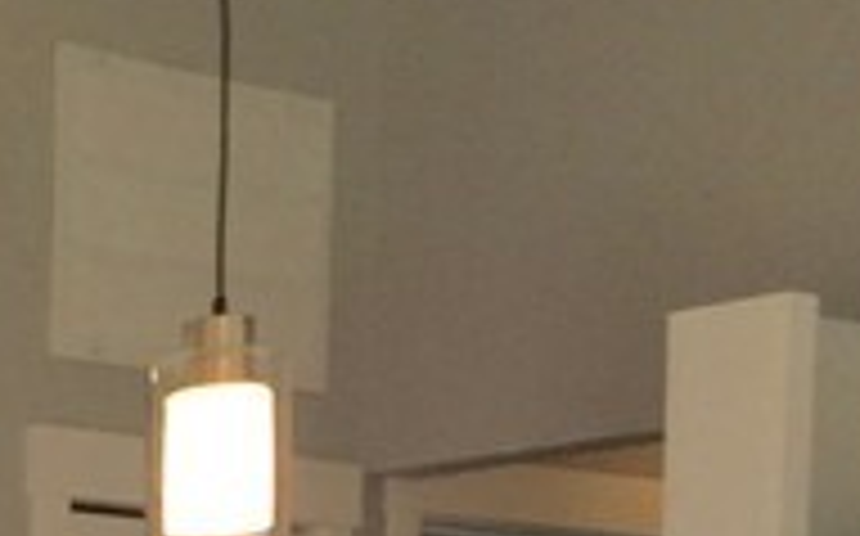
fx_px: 3864
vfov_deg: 7.0
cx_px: -801
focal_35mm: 165
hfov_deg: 11.5
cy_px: 1698
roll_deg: +2.3
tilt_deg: -9.9
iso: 32
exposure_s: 1/120
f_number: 2.2
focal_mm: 4.15
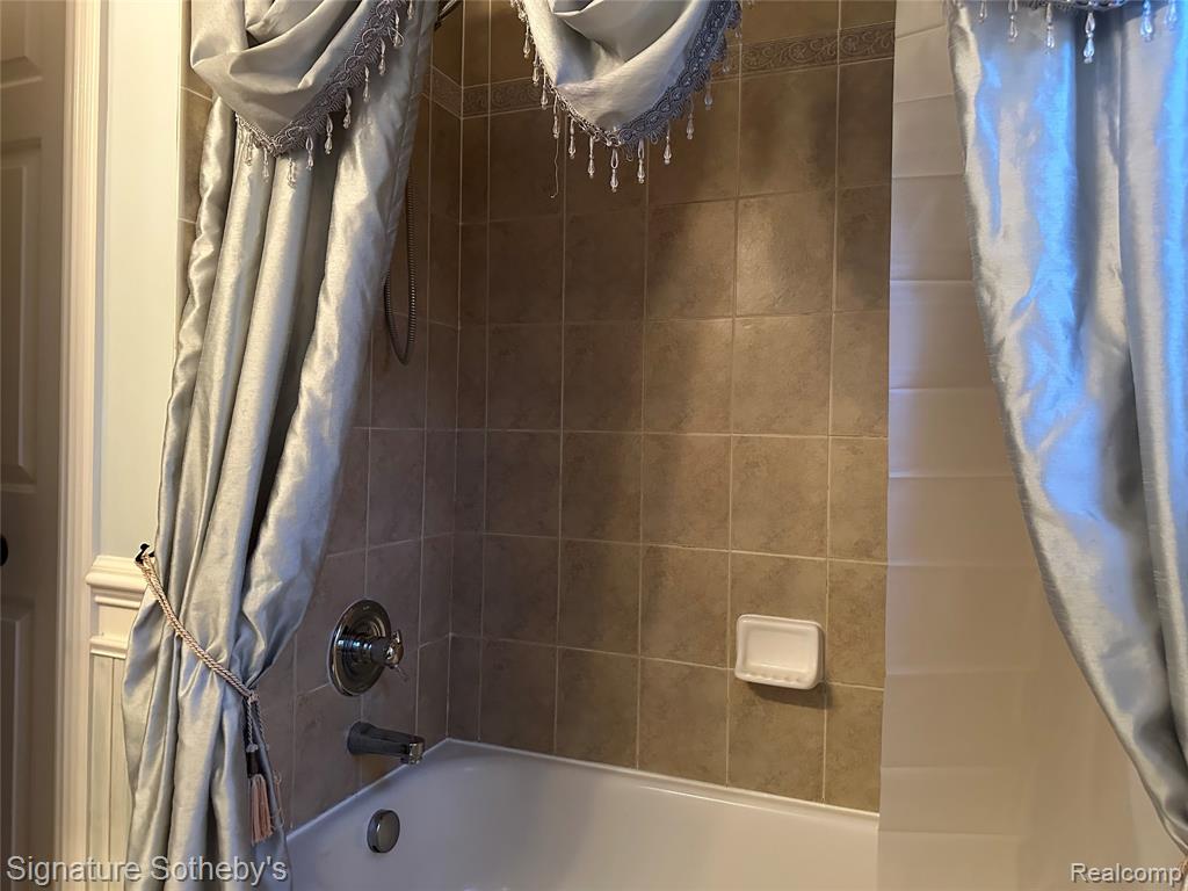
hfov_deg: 71.6
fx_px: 824
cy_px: 446
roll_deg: -1.1
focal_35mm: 24
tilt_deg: -0.7
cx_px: 594
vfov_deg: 56.8
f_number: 1.78
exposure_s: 1/60
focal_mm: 6.86
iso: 800
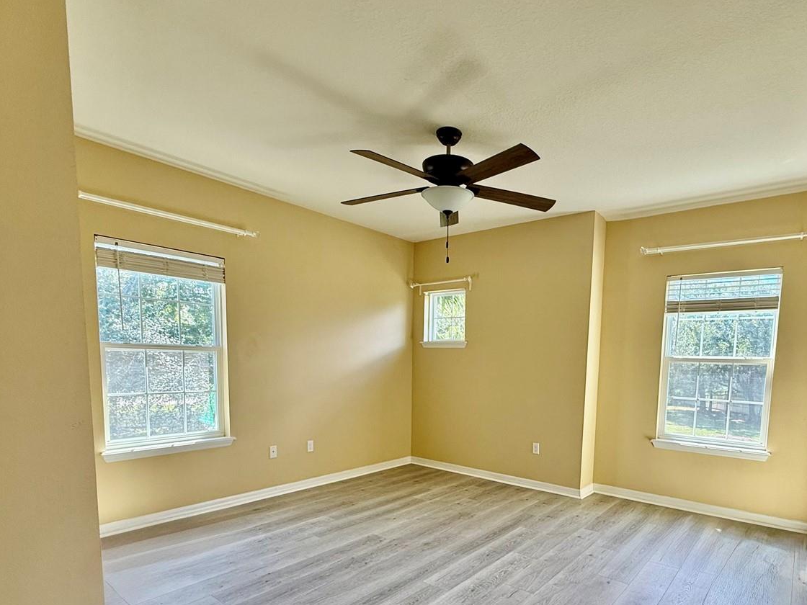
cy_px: 407
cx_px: 468
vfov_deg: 64.1
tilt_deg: -6.2
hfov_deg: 81.1
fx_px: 466
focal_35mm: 20
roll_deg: -1.7
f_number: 2.2
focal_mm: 2.22
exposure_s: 1/120
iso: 100
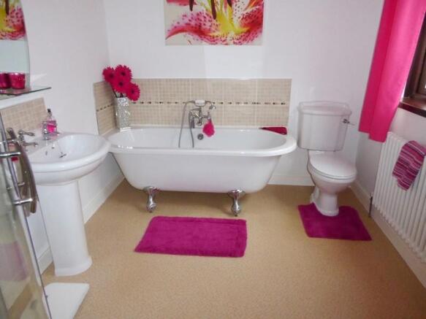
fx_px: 295
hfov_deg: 71.6
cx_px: 213
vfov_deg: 56.8
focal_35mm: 24
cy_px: 160
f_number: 8
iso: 800
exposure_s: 1/60
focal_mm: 4.3
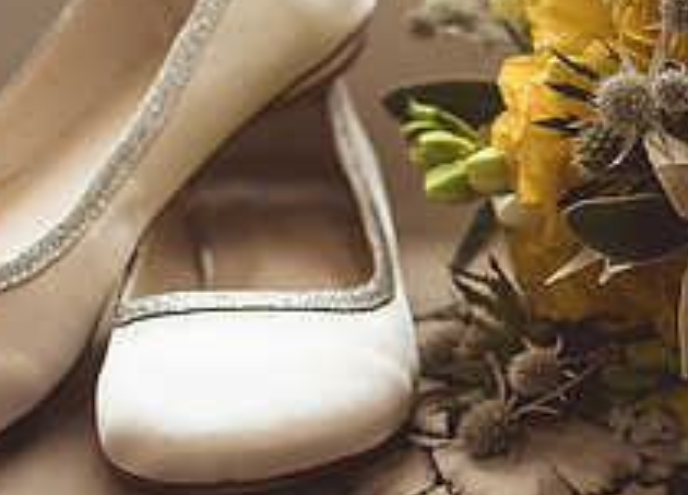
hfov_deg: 12.1
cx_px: 645
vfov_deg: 8.8
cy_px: 121
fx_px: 3212
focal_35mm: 164
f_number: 2.5
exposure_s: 1/200
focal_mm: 35
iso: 100
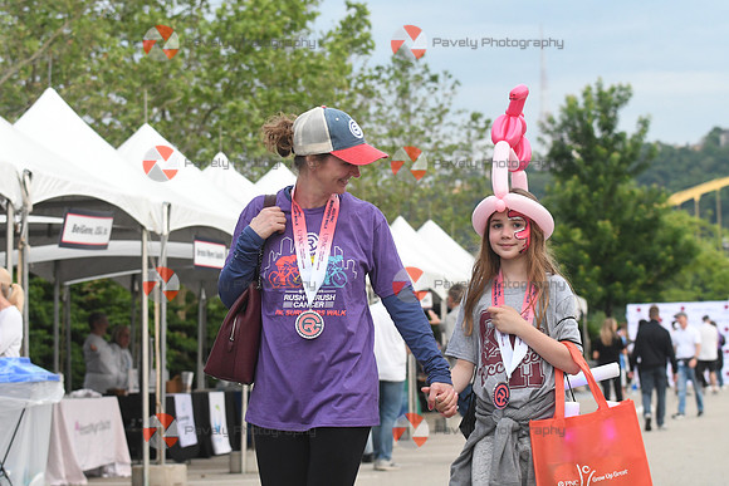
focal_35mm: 108
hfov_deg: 18.9
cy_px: 243
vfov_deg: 12.7
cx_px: 364
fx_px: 2187
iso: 2000
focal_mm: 72
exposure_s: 1/320
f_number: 5
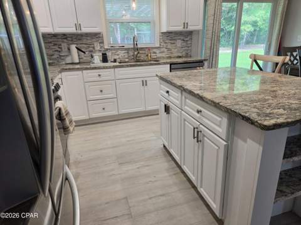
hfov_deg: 74.0
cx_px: 150
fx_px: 200
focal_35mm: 23
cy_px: 112
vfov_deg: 58.8
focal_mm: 5.4
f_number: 1.8
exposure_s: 1/120
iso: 80
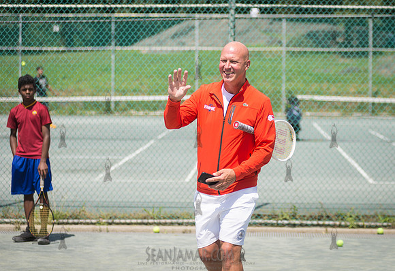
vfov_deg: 11.3
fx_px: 1366
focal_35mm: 123
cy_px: 116
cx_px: 242
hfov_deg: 16.4
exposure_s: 1/2000
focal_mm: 100
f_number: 3.5
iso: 160
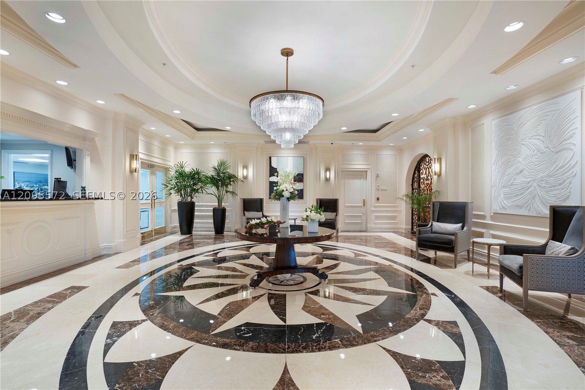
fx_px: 260
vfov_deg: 73.8
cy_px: 195
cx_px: 292
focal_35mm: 16
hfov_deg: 96.7
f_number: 8
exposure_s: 1/10
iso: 400
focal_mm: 16
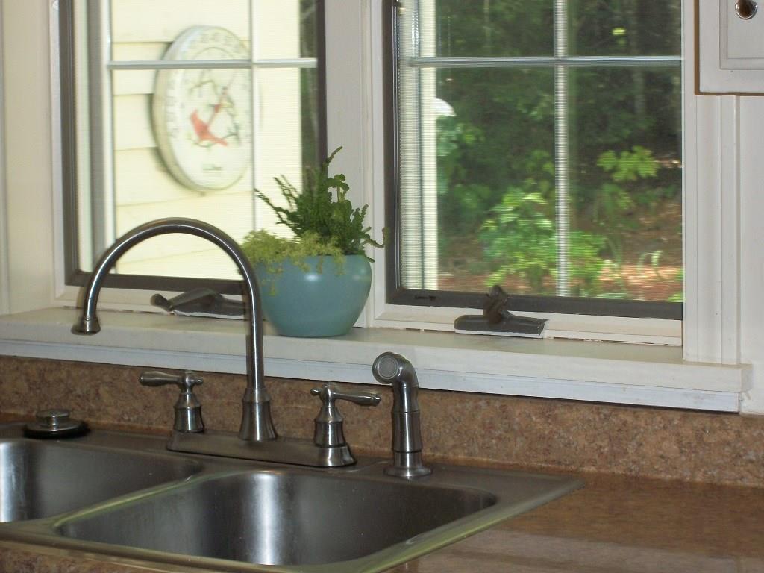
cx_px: 382
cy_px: 286
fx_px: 2317
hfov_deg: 18.7
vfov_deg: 14.1
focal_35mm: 105
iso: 250
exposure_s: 1/60
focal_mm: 18.8
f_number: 5.7
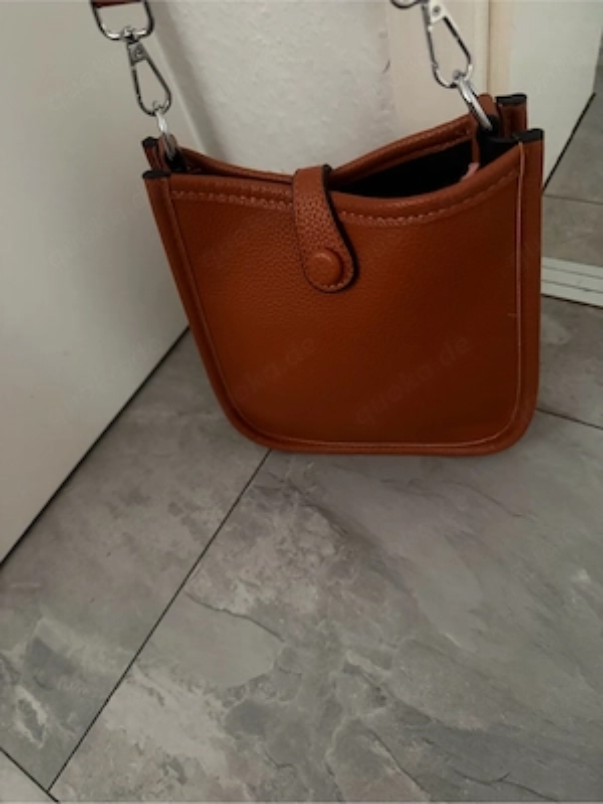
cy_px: 402
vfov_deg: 71.6
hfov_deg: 56.8
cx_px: 302
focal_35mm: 24
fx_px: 557
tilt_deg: -51.6
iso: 1000
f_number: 1.78
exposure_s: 1/30
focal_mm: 6.76
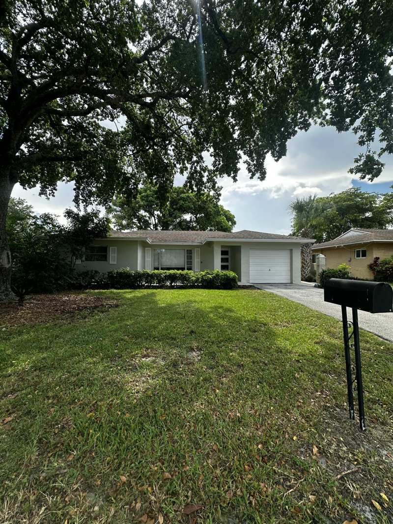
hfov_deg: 85.7
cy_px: 262
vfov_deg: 102.1
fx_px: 212
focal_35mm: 14
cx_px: 196
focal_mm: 2.22
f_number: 2.2
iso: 40
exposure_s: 1/428
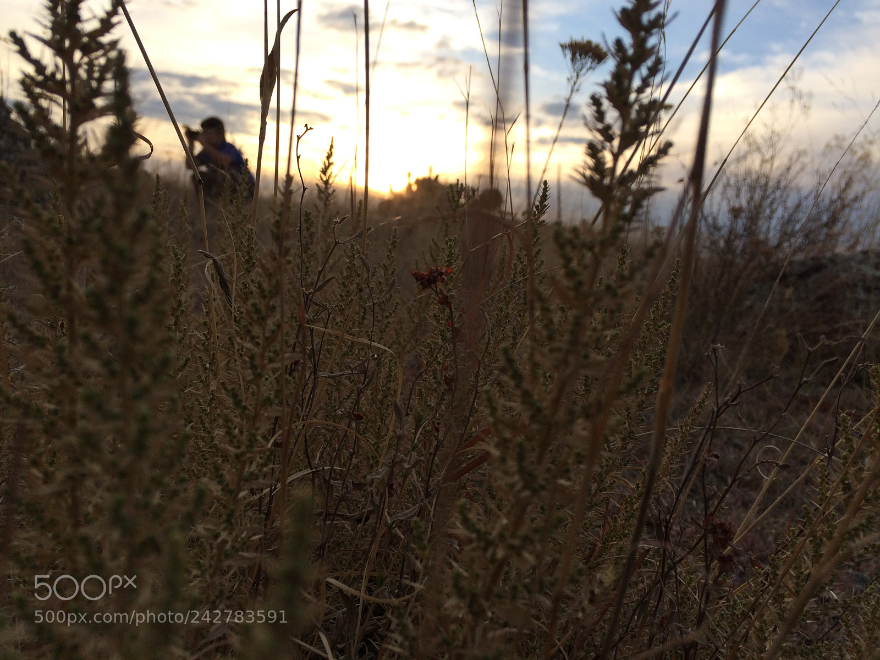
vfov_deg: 48.2
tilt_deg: -10.6
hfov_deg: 61.7
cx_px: 440
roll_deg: -1.1
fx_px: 737
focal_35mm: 29
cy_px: 330
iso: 32
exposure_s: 1/622
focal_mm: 4.15
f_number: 2.2
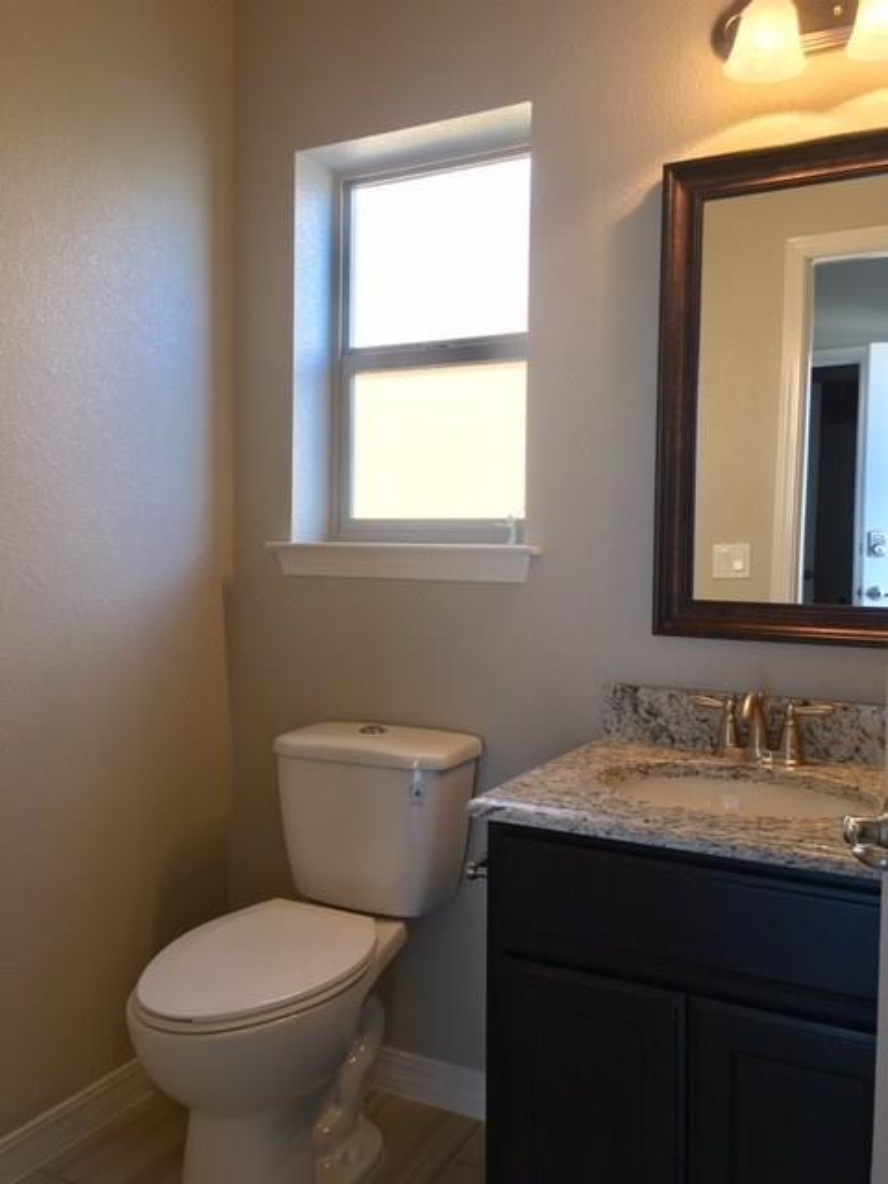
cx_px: 444
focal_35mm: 29
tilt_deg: -2.0
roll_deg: +0.8
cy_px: 592
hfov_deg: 48.2
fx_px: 992
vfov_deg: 61.7
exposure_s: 1/40
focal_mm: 4.15
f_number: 2.2
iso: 25
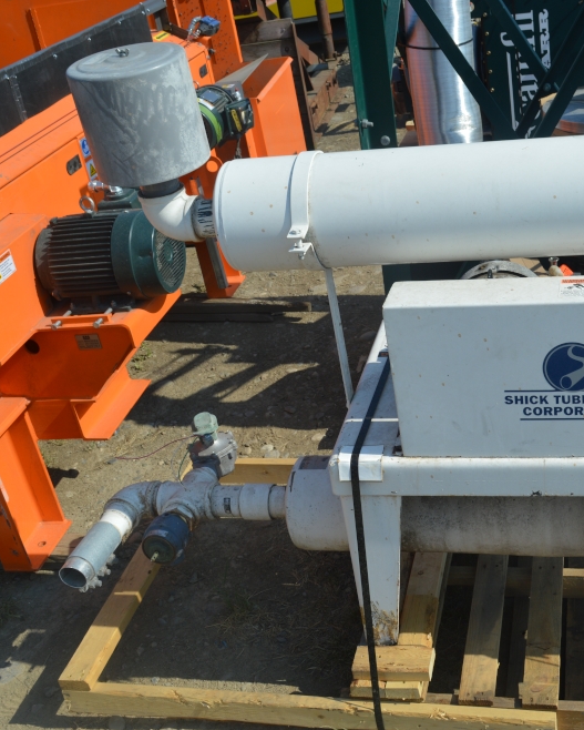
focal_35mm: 47
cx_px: 421
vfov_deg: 39.5
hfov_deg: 31.7
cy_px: 362
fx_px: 1015
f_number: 9
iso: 100
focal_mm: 22
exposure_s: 1/320
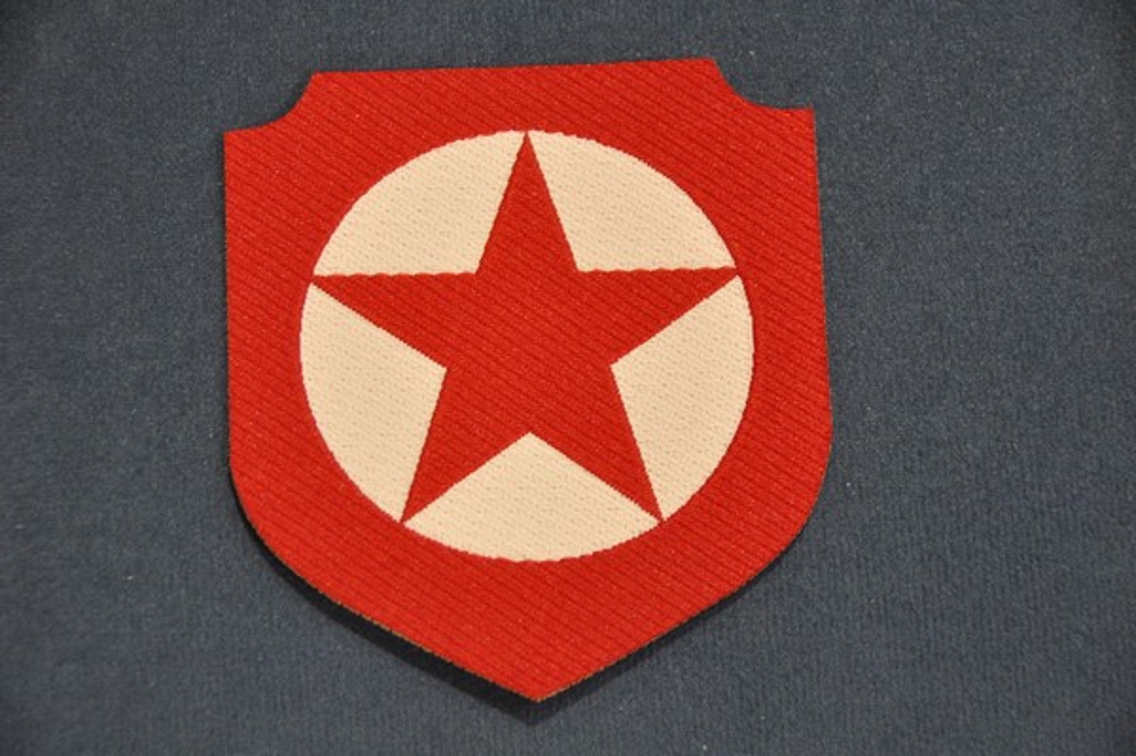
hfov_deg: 17.1
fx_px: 3783
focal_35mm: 120
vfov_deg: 11.4
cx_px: 568
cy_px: 378
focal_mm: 80
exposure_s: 1/50
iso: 3200
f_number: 5
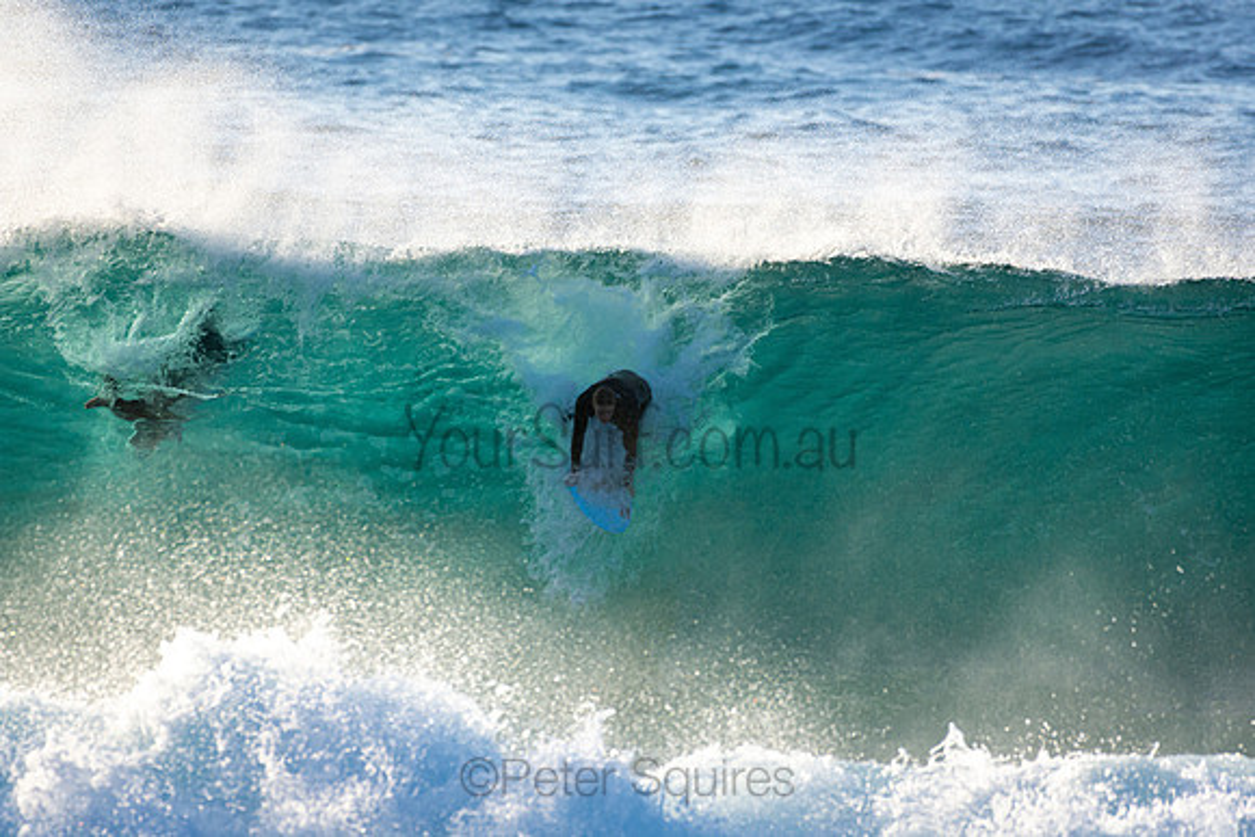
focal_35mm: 750
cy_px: 418
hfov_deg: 2.7
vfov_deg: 1.8
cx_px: 628
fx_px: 26151
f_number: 5.6
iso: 500
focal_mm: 500
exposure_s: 1/2000
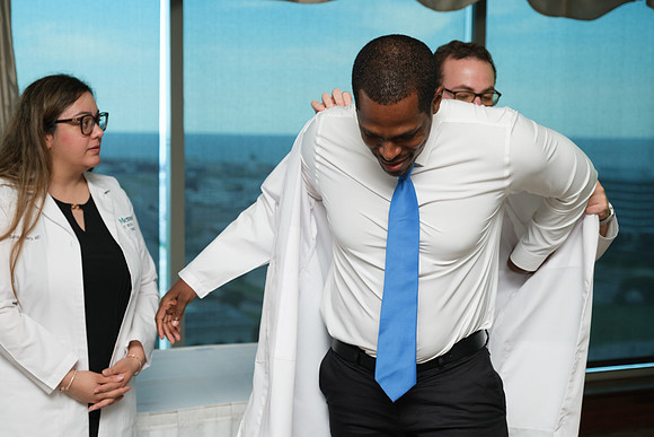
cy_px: 218
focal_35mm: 53
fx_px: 963
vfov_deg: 25.5
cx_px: 327
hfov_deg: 37.5
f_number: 2.8
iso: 640
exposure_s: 1/125
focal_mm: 35.3
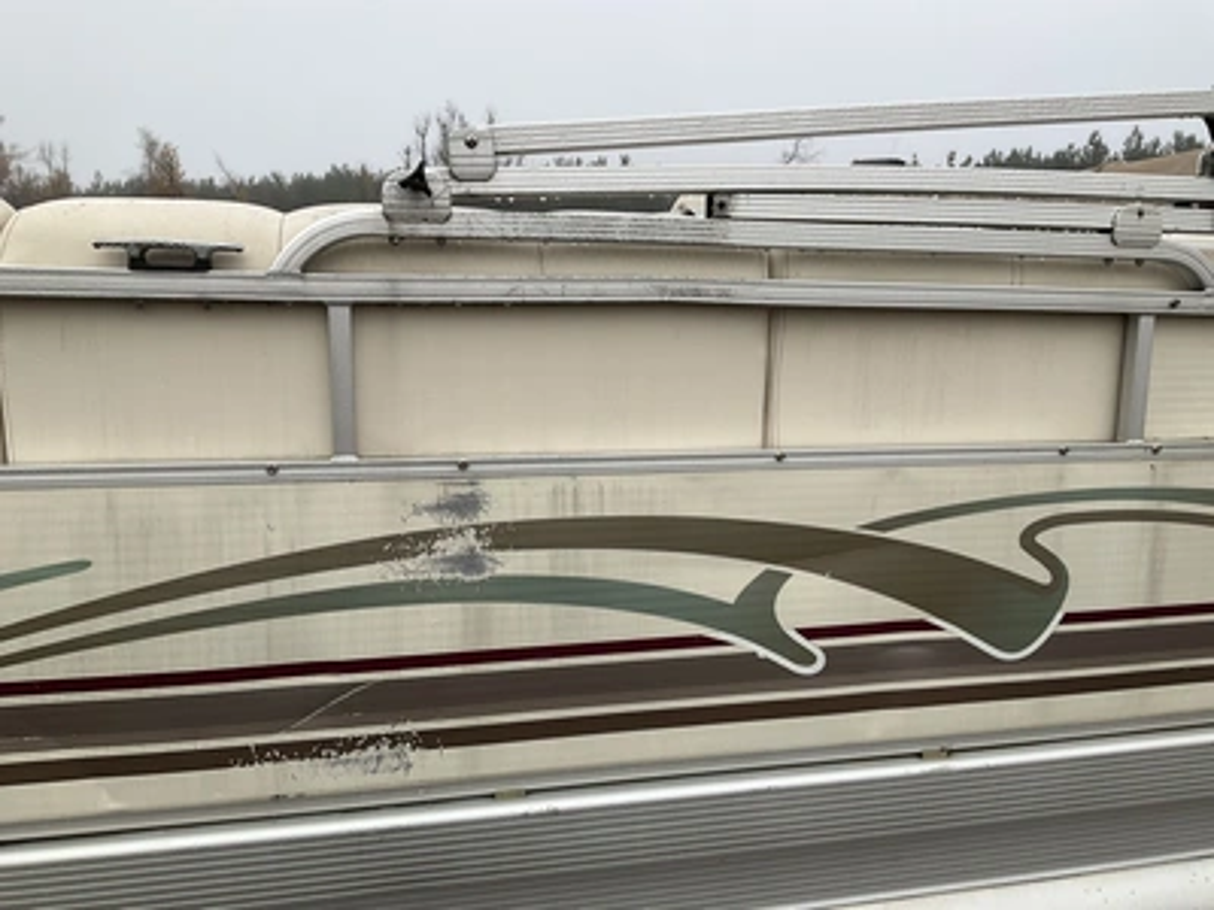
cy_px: 455
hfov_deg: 61.7
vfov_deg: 48.2
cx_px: 607
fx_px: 1017
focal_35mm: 29
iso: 20
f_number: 1.8
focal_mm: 3
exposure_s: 1/190
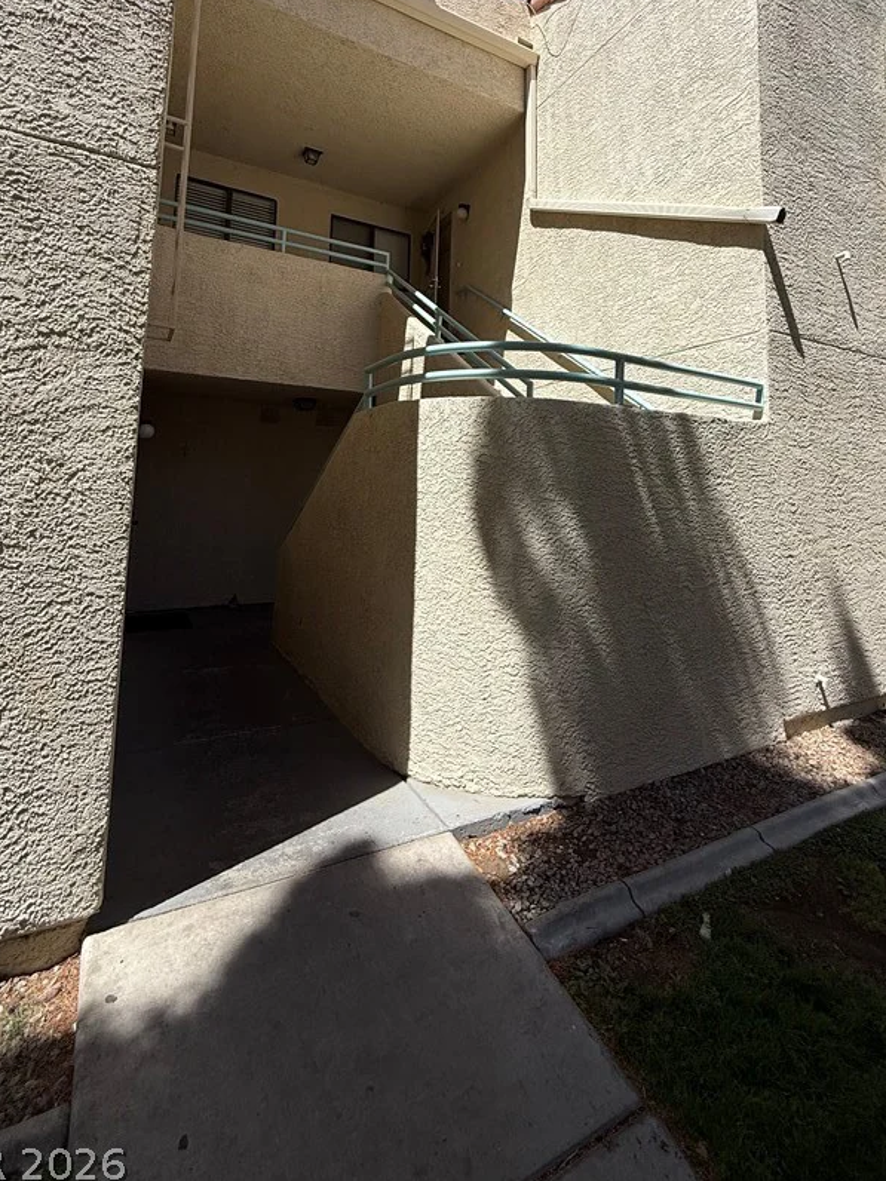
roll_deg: -1.2
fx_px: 614
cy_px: 439
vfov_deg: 86.0
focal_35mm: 18
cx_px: 482
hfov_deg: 71.4
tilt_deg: +6.0
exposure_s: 1/2165
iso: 50
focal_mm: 2.22
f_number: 2.2
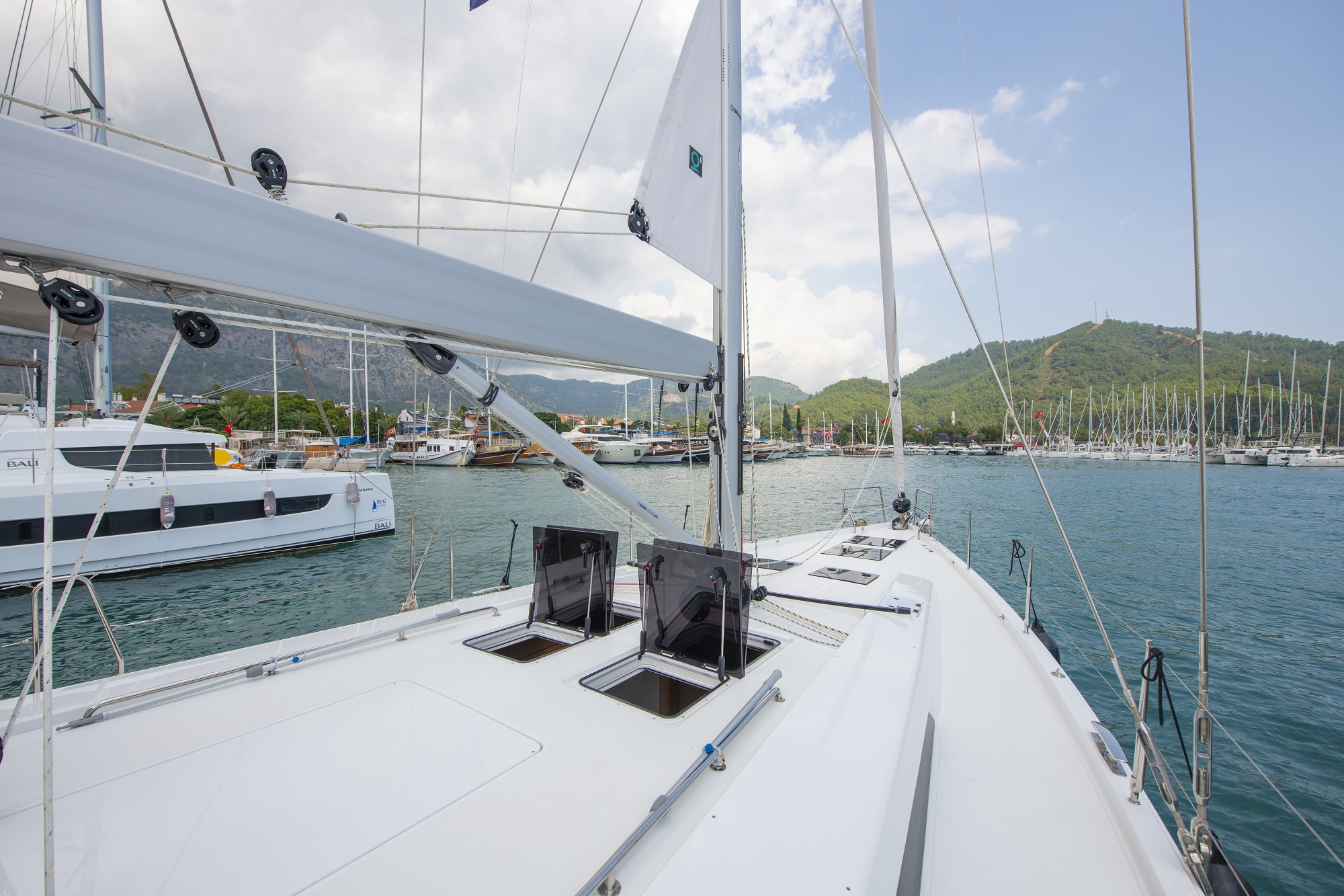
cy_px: 448
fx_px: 523
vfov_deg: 81.2
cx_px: 672
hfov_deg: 104.3
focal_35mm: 14
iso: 100
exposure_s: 1/500
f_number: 5.6
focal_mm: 14
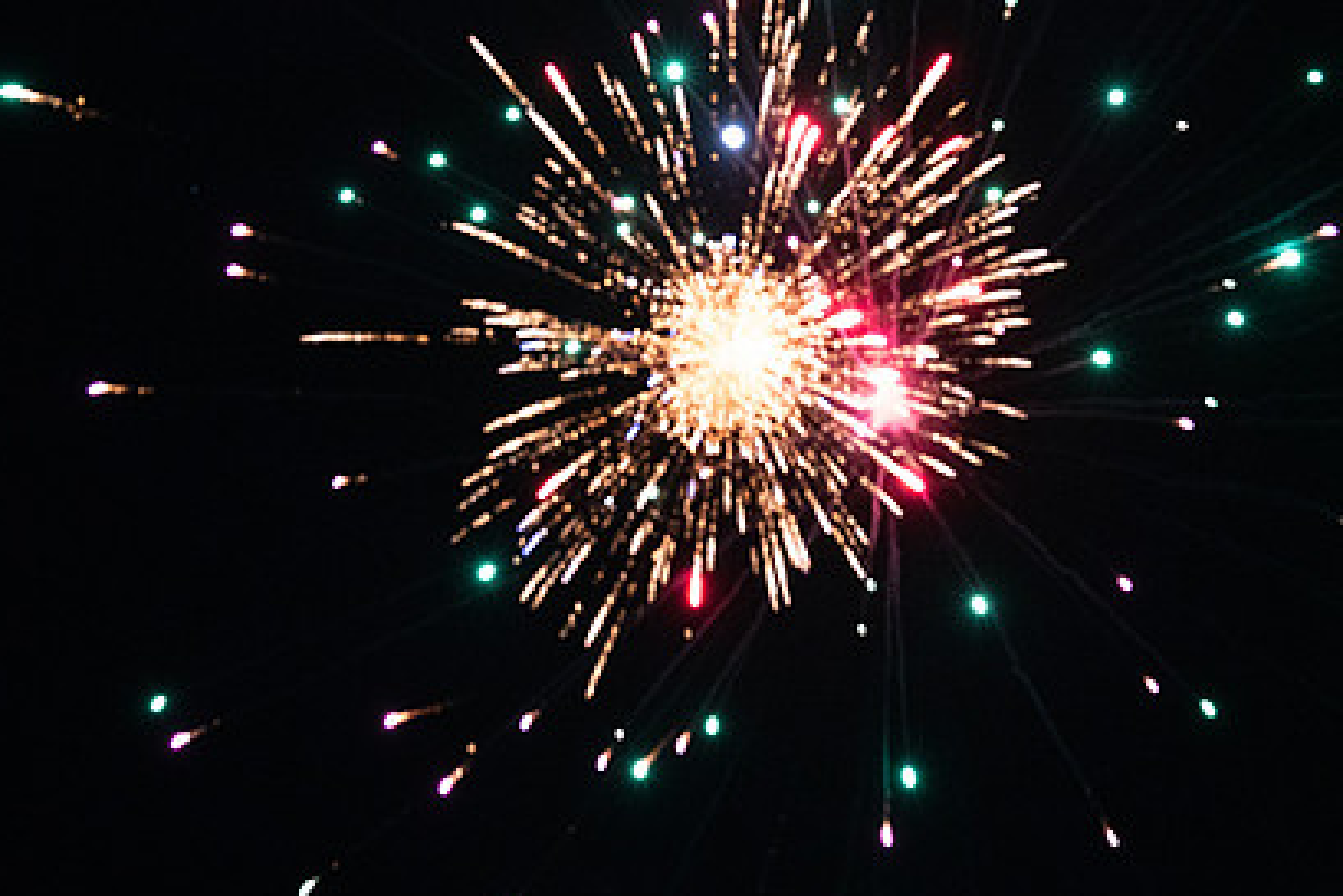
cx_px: 827
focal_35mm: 34
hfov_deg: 55.2
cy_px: 399
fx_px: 1269
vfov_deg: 38.9
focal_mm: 24
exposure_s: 1/60
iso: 12800
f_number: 4
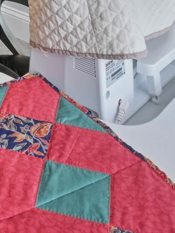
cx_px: -56
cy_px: -223
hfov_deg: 17.1
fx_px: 546
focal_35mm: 81
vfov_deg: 17.7
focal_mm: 14
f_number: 14
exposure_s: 1/10
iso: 1000
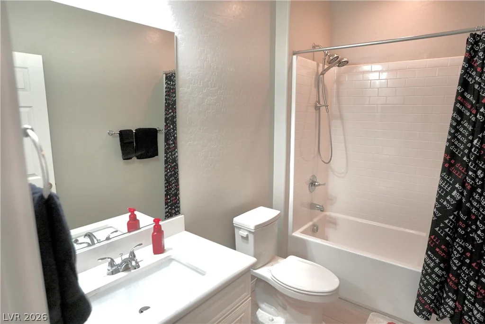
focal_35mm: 20
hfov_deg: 84.0
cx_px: 242
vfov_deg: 61.9
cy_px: 162
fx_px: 269
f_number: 4
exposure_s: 1/160
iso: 1250
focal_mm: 20
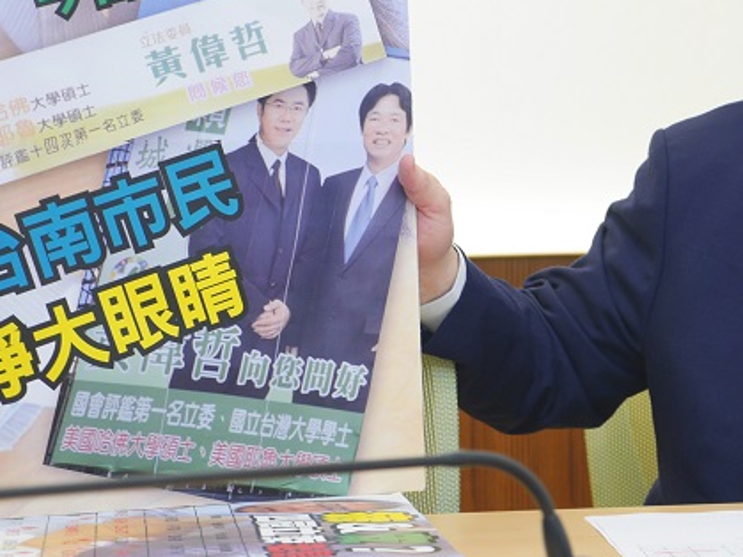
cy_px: 244
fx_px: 2875
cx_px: 589
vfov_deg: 11.1
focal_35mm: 134
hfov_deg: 14.6
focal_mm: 33
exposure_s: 1/20
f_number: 2.8
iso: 250
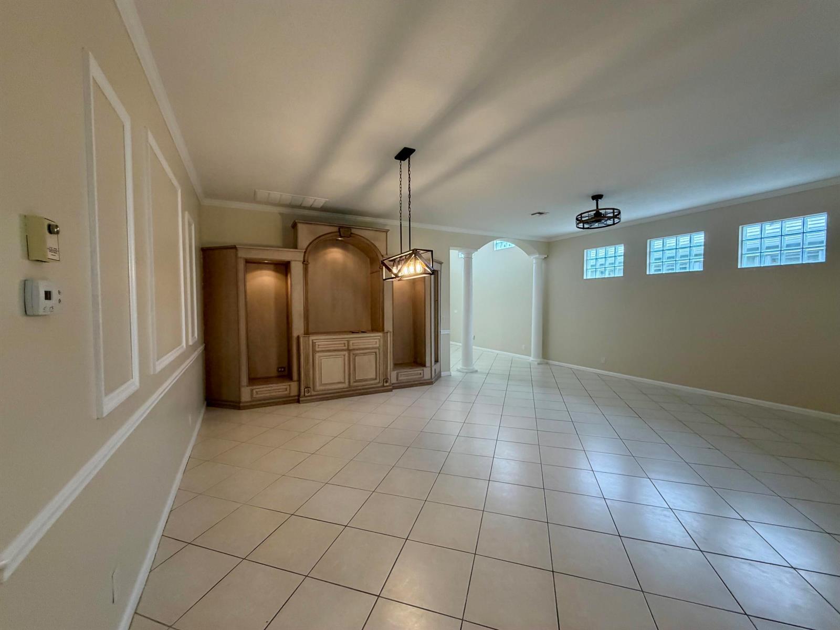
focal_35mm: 14
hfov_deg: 102.1
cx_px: 420
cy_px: 315
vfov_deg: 85.7
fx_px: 340
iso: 250
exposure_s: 1/120
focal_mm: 2.22
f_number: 2.2
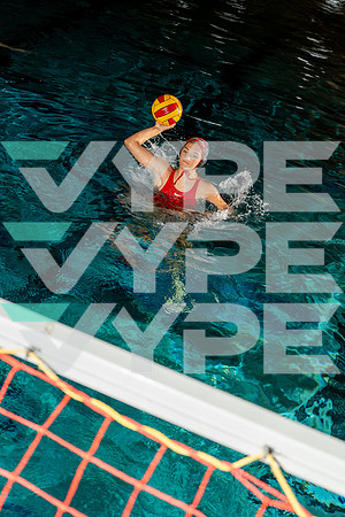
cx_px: 172
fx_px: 747
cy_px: 258
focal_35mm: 52
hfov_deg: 26.0
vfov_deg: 38.2
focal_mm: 52
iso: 100
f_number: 4
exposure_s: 1/250
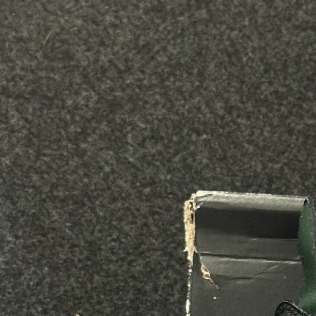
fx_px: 1529
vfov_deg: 11.2
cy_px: 500
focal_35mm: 148
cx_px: 404
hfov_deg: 11.5
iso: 200
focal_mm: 6.86
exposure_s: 1/50
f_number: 1.78
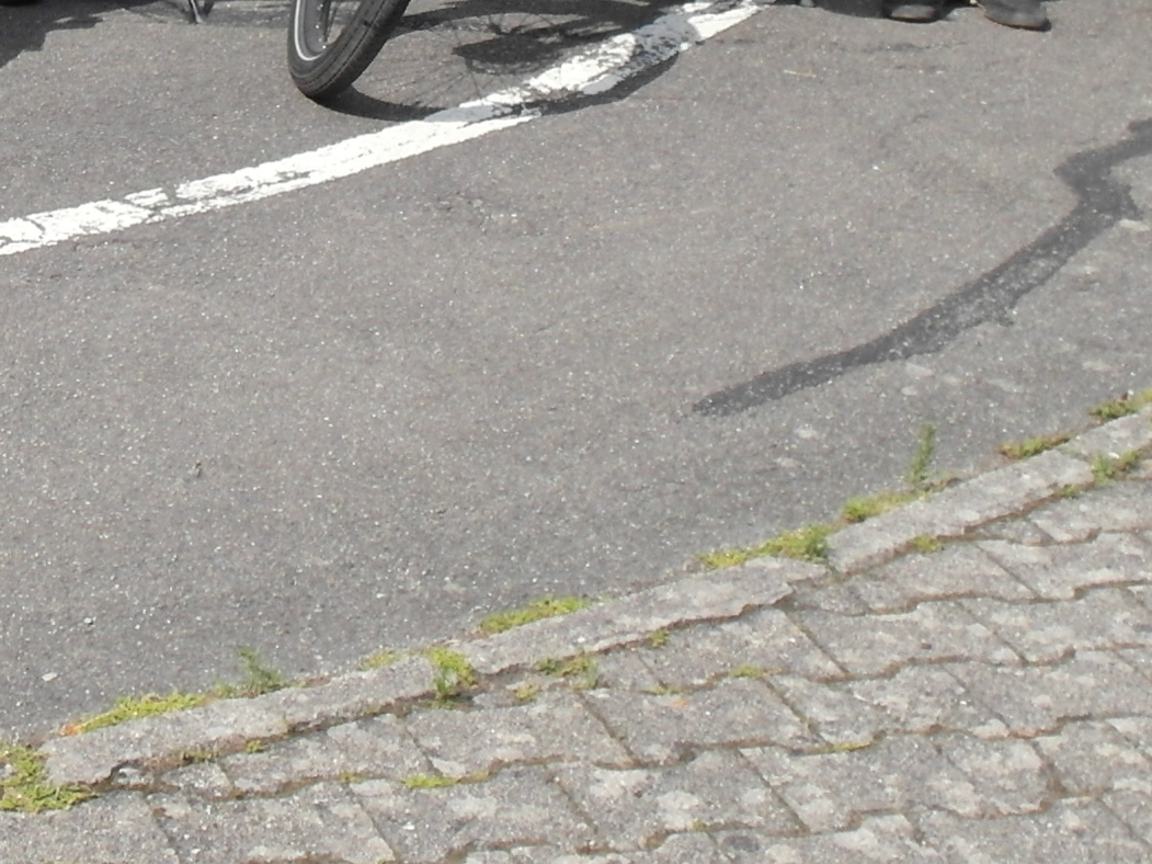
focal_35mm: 125
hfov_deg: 15.5
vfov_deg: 11.4
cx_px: 11
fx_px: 4159
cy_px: -361
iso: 80
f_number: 4.6
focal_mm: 7.8
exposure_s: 1/350
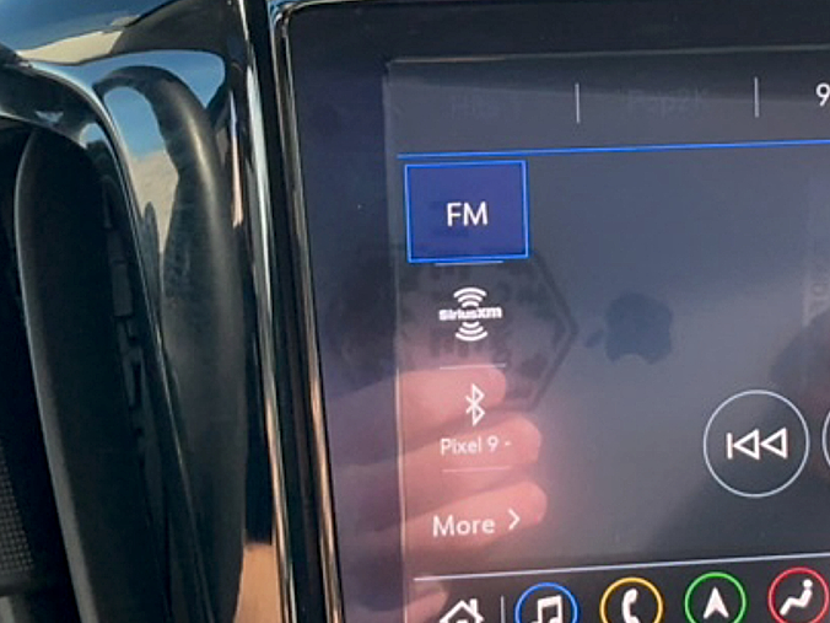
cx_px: 603
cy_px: 283
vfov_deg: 20.7
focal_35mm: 71
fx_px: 1702
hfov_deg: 27.1
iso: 80
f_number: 1.8
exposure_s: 1/120
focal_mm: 3
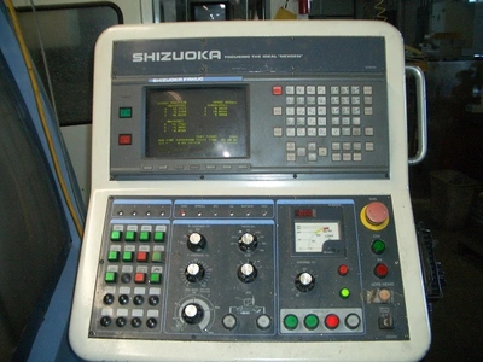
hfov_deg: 52.6
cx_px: 242
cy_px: 181
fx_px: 488
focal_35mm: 35
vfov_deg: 40.7
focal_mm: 5.8
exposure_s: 1/60
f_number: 2.6
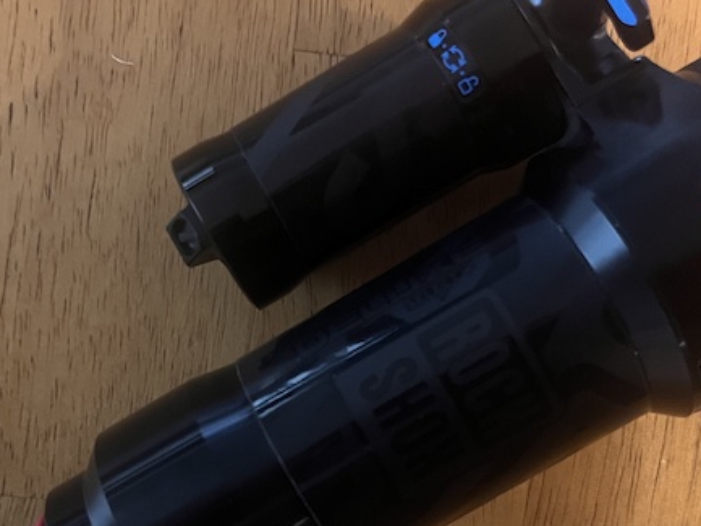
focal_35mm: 48
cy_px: 398
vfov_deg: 29.8
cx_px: 300
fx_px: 972
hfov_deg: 39.6
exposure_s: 1/30
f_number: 1.6
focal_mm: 5.1
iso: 800
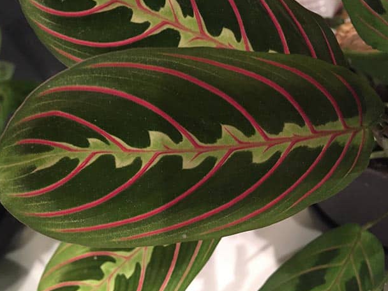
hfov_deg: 58.3
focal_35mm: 31
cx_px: 181
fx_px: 347
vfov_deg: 45.4
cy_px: 154
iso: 250
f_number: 2.2
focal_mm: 4.15
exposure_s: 1/15
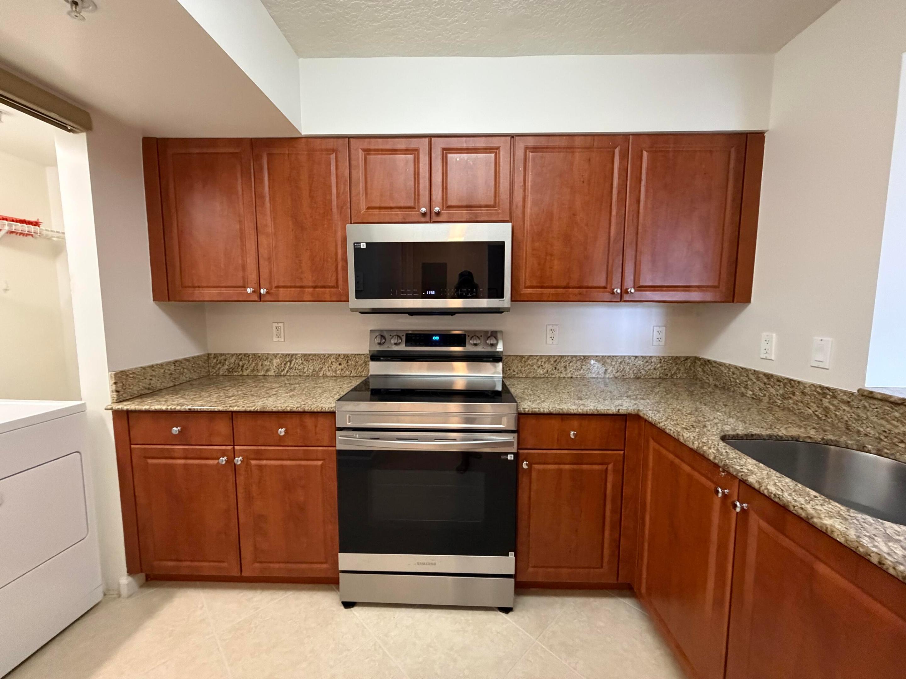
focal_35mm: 14
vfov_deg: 85.7
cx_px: 453
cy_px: 340
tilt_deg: -5.2
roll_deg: +0.0
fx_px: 366
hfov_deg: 102.1
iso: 640
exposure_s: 1/60
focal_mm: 2.22
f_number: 2.2
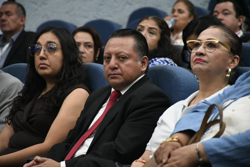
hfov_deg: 9.8
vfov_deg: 6.5
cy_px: 84
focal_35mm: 210
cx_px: 125
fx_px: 1458
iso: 10000
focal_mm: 140
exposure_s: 1/80
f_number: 5.6
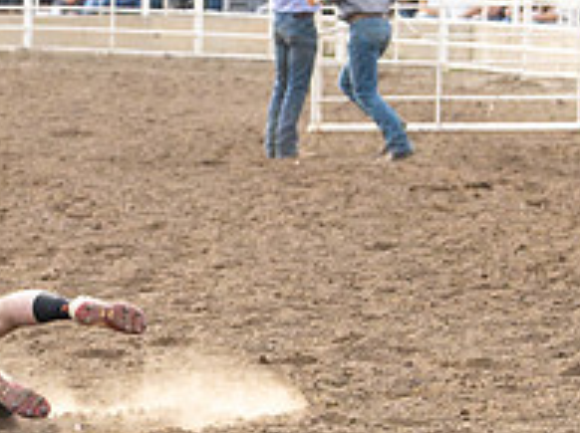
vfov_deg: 3.0
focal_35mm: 488
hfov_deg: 4.1
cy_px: 249
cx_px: 46
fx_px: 8166
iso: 1250
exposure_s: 1/6400
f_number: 3.5
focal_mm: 70
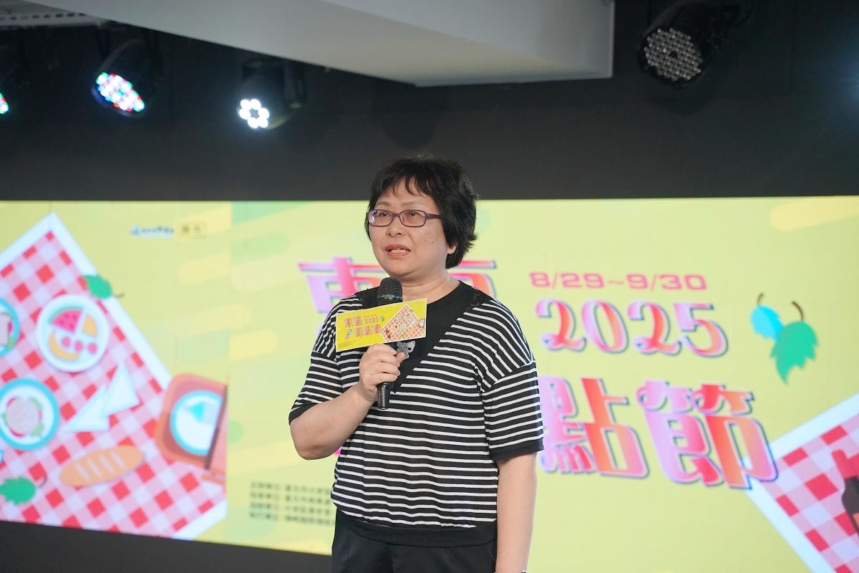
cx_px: 430
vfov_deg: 18.2
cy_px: 286
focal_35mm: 75
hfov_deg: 27.0
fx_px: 1789
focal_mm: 75
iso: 4000
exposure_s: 1/160
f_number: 4
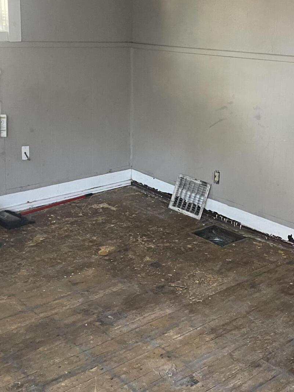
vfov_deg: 40.4
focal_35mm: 47
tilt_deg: -15.0
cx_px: 140
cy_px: 171
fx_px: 532
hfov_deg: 30.9
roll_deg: -2.3
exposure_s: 1/42
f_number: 1.6
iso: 500
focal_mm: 5.1
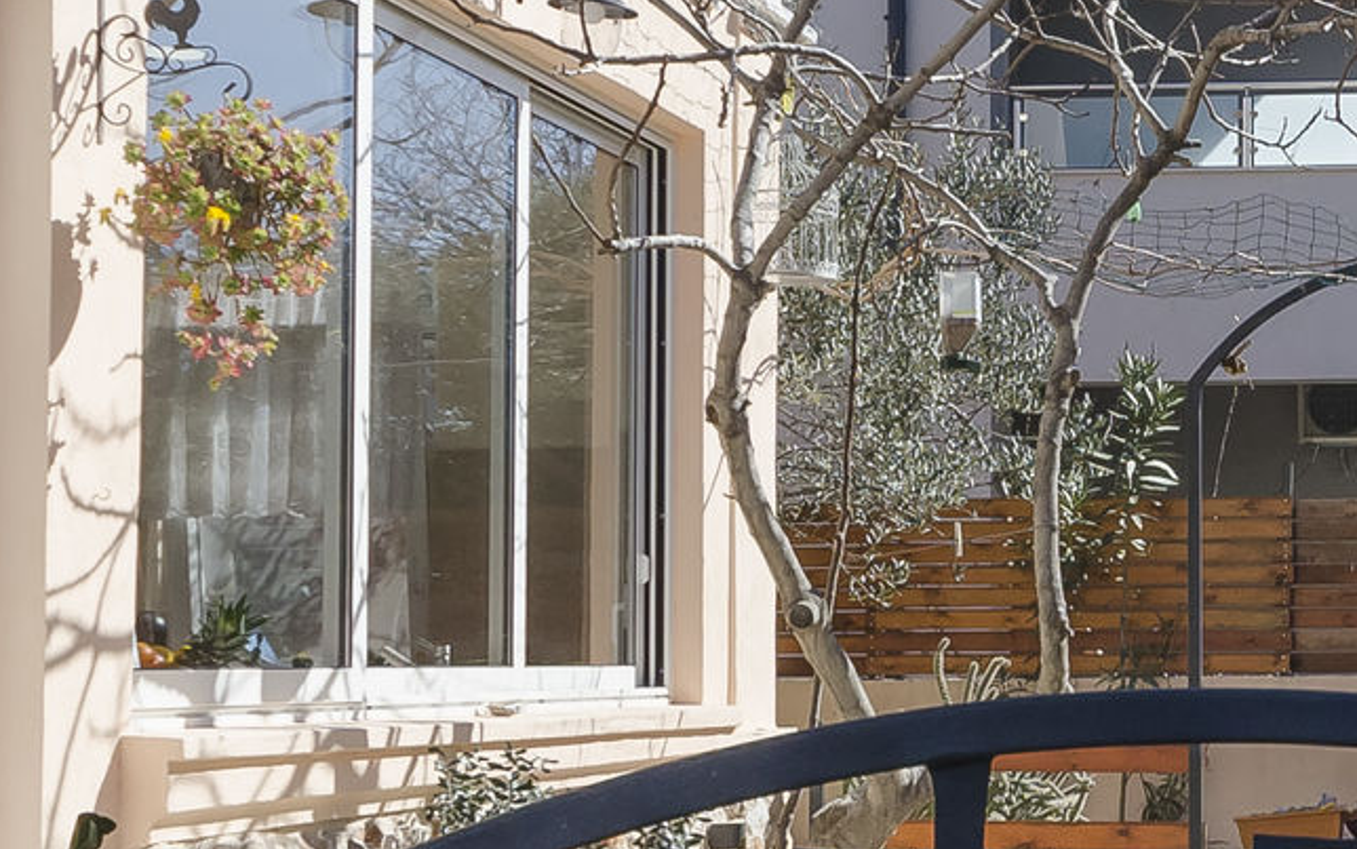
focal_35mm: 86
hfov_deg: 22.3
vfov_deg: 15.2
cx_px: 1595
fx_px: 3189
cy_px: 498
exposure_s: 1/800
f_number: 8
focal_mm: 13
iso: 100
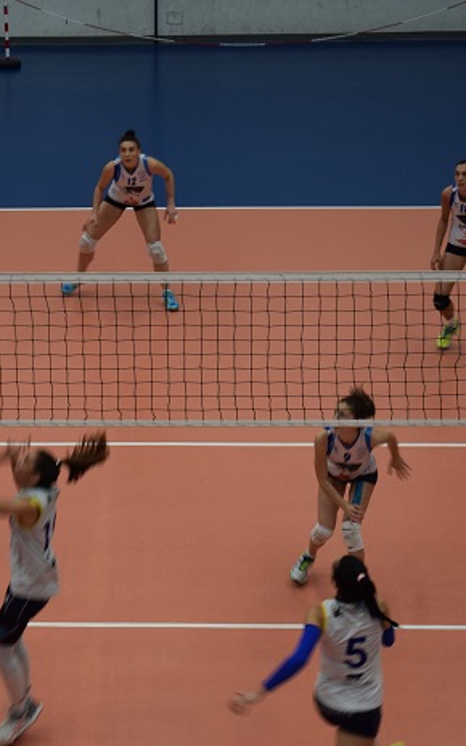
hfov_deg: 10.3
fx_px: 2576
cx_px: 24
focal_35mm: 127
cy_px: 374
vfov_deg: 16.5
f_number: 5.6
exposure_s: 1/60
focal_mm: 55
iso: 640
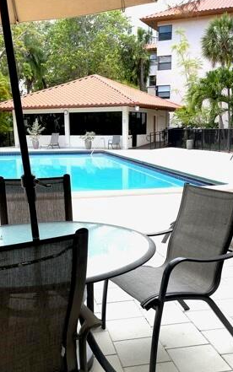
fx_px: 406
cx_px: 107
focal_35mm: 40
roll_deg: +0.9
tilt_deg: -14.8
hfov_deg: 32.0
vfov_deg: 48.7
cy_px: 237
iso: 32
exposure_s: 1/357
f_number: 1.6
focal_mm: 5.1
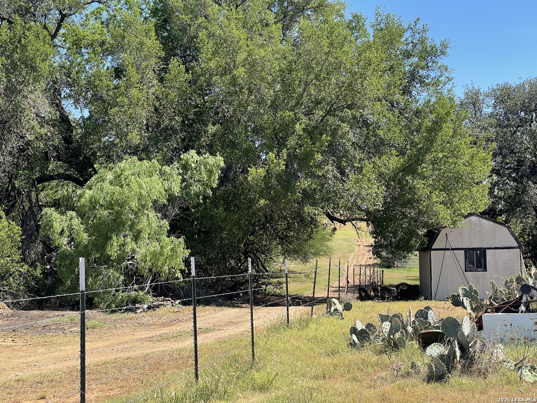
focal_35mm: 64
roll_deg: -0.1
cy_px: 202
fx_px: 993
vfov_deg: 22.9
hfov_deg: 30.3
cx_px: 268
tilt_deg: +0.2
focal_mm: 7.5
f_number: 2.2
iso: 20
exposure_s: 1/561
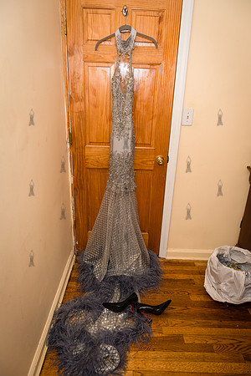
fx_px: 251
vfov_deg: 73.7
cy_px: 188
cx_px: 126
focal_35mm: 24
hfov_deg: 53.1
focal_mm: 24
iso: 500
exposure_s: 1/320
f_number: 3.2
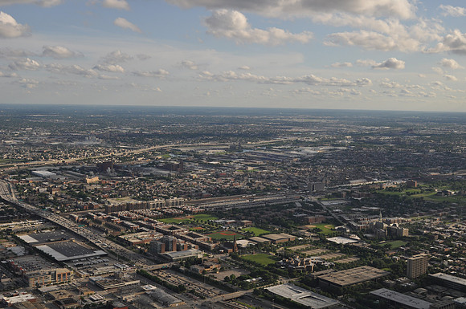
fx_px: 582
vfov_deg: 29.8
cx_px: 233
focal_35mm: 45
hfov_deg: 43.7
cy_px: 154
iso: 200
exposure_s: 1/250
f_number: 8
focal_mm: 30
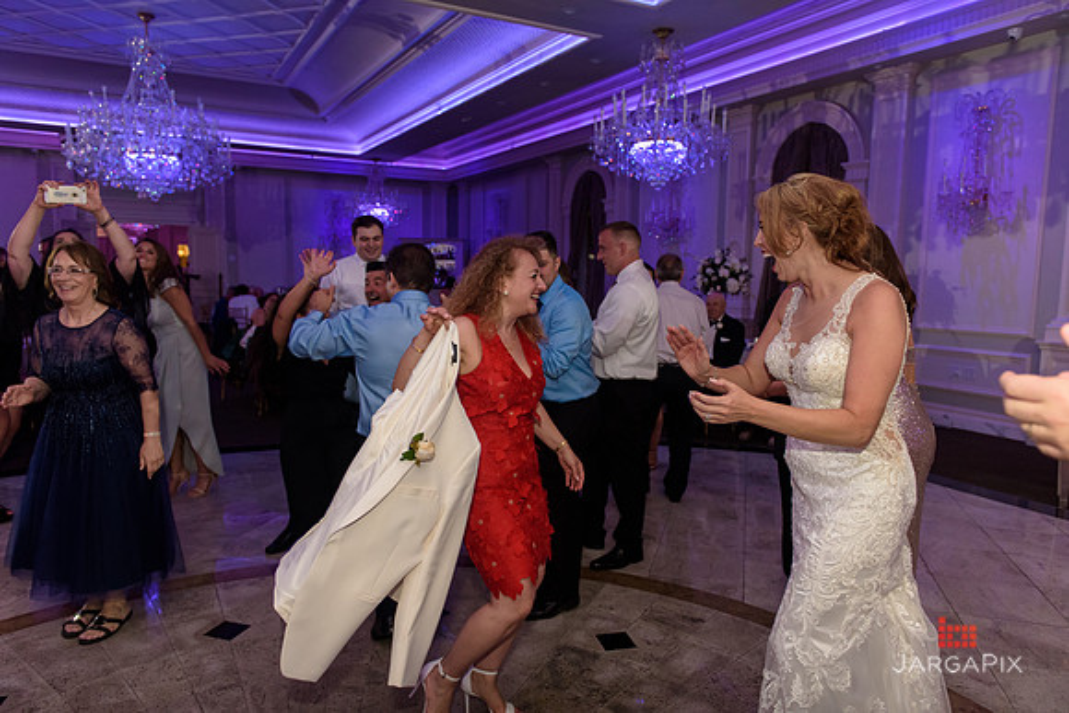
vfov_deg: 53.2
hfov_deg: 73.7
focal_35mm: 24
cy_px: 356
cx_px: 534
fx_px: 713
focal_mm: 24
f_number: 3.2
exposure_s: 1/125
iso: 1600
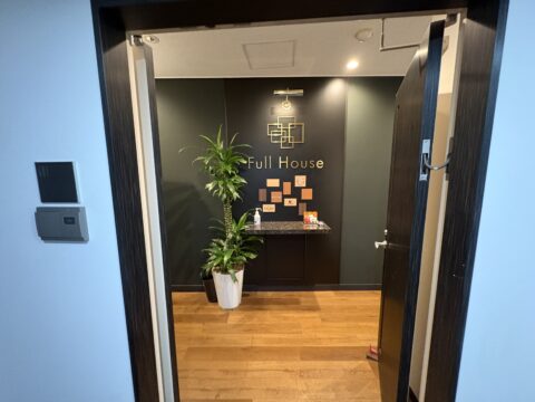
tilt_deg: -7.1
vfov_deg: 85.7
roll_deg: +1.3
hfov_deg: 102.1
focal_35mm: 14
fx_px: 216
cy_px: 201
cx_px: 268
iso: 800
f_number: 2.2
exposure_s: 1/25
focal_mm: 2.22
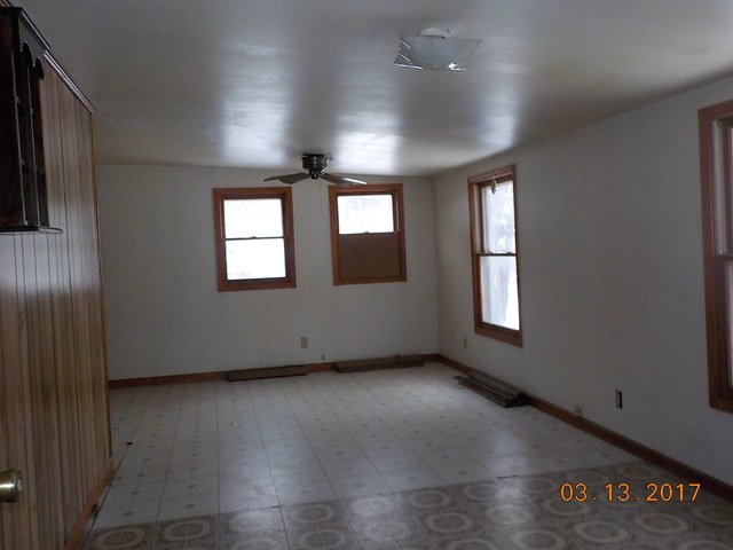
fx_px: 635
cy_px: 275
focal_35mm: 30
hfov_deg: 60.0
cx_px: 366
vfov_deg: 46.8
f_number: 3.3
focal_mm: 4.1
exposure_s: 1/250
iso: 450
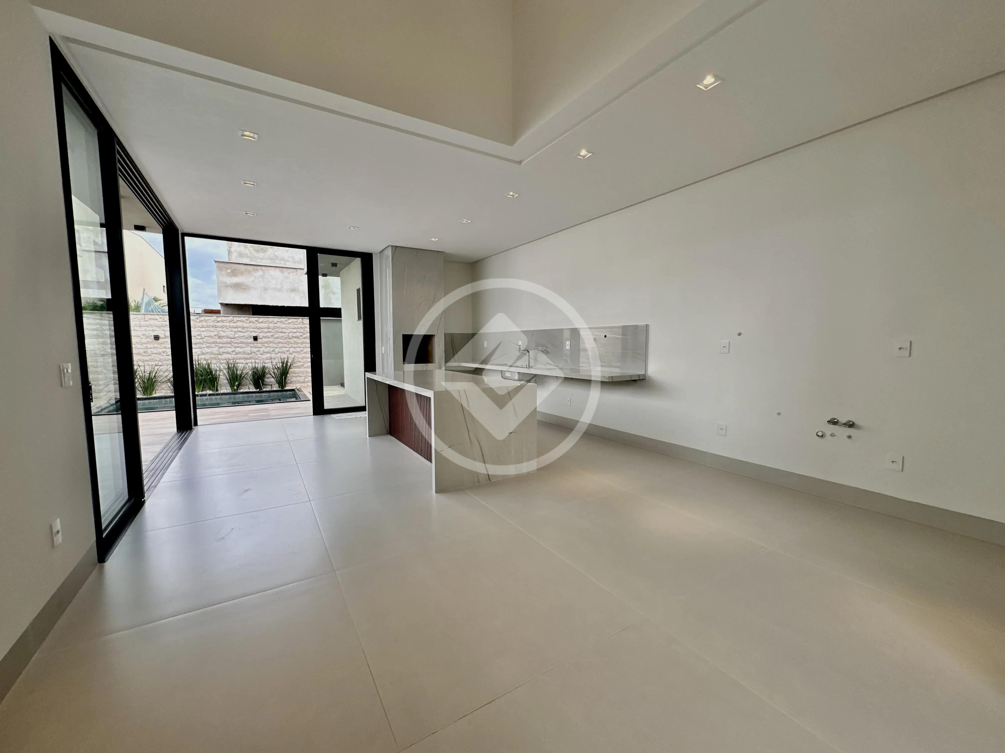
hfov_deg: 102.1
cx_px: 502
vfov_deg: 85.7
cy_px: 376
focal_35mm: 14
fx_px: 406
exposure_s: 1/156
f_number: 2.2
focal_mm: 2.22
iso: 40
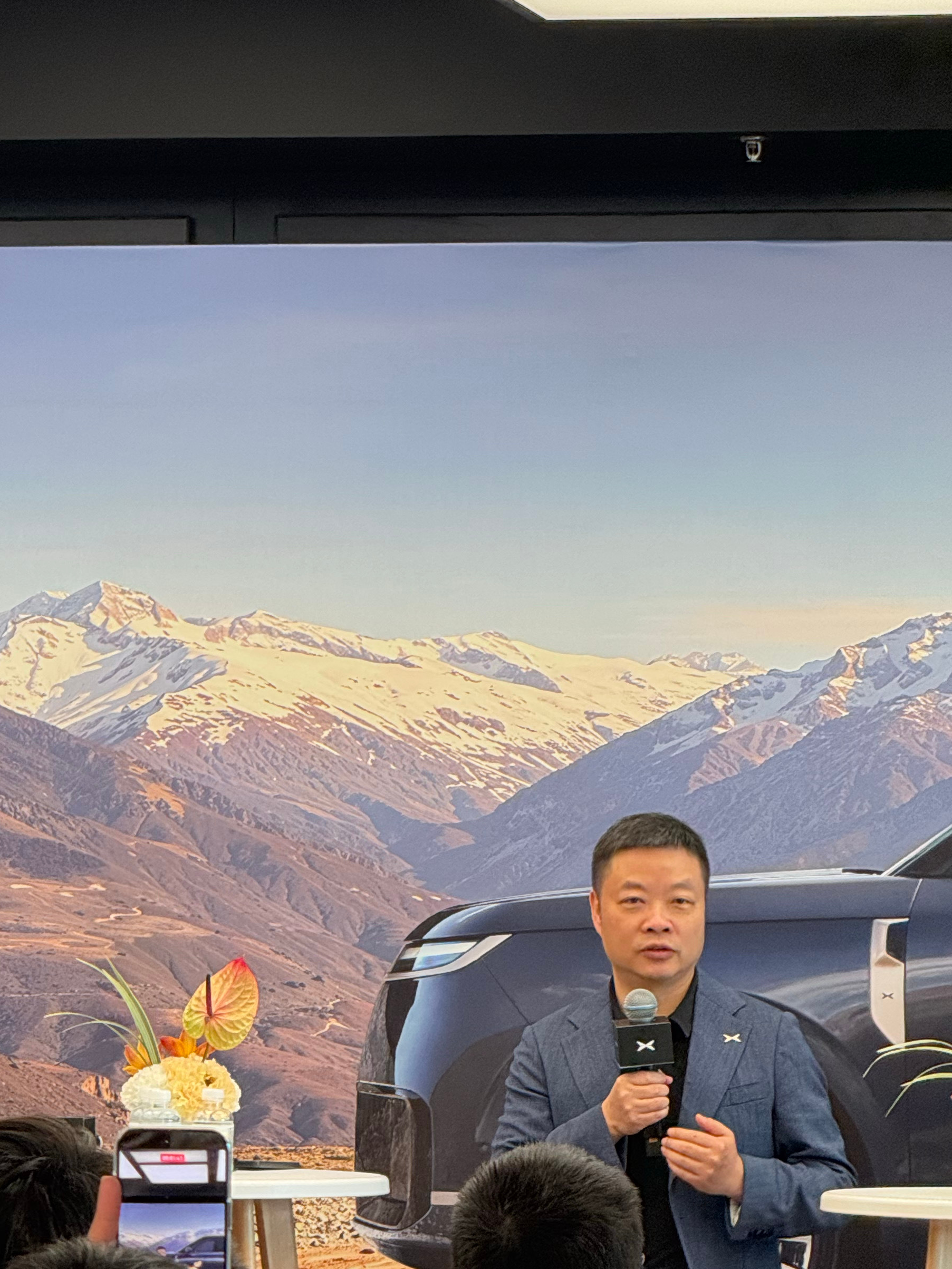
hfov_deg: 7.4
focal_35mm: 201
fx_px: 7371
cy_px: 282
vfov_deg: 9.8
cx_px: 178
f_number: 2.8
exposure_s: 1/99
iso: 200
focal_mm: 15.66
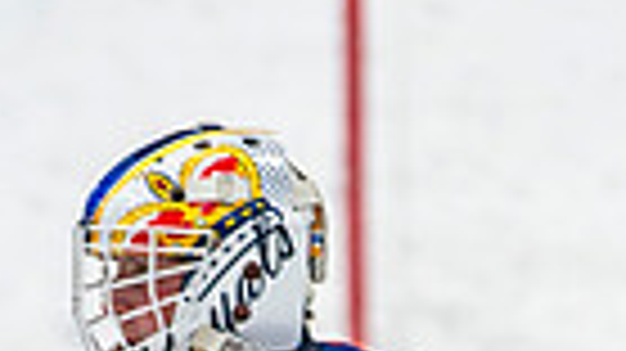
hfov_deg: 2.5
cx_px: 387
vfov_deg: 1.4
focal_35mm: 866
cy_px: 843
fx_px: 14366
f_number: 3.2
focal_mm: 168
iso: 640
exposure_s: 1/640
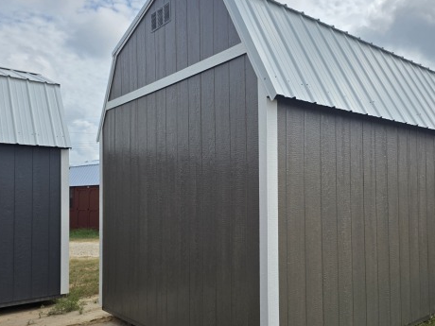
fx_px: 402
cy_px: 190
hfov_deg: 56.1
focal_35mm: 32
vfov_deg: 44.0
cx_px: 275
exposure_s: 1/7061
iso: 80
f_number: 1.7
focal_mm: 6.3
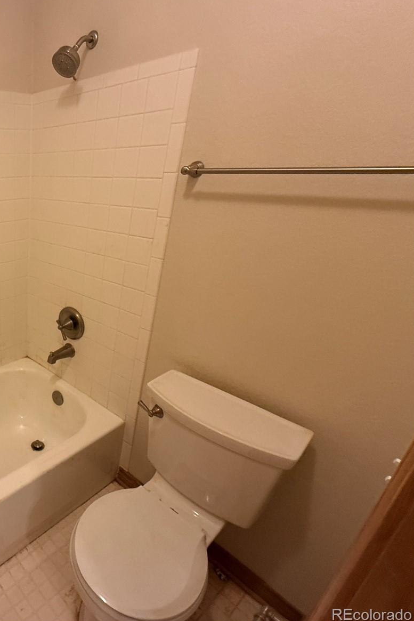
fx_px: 345
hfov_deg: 49.4
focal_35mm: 20
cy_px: 306
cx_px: -8
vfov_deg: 84.0
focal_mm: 2.22
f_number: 2.2
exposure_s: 1/60
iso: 320
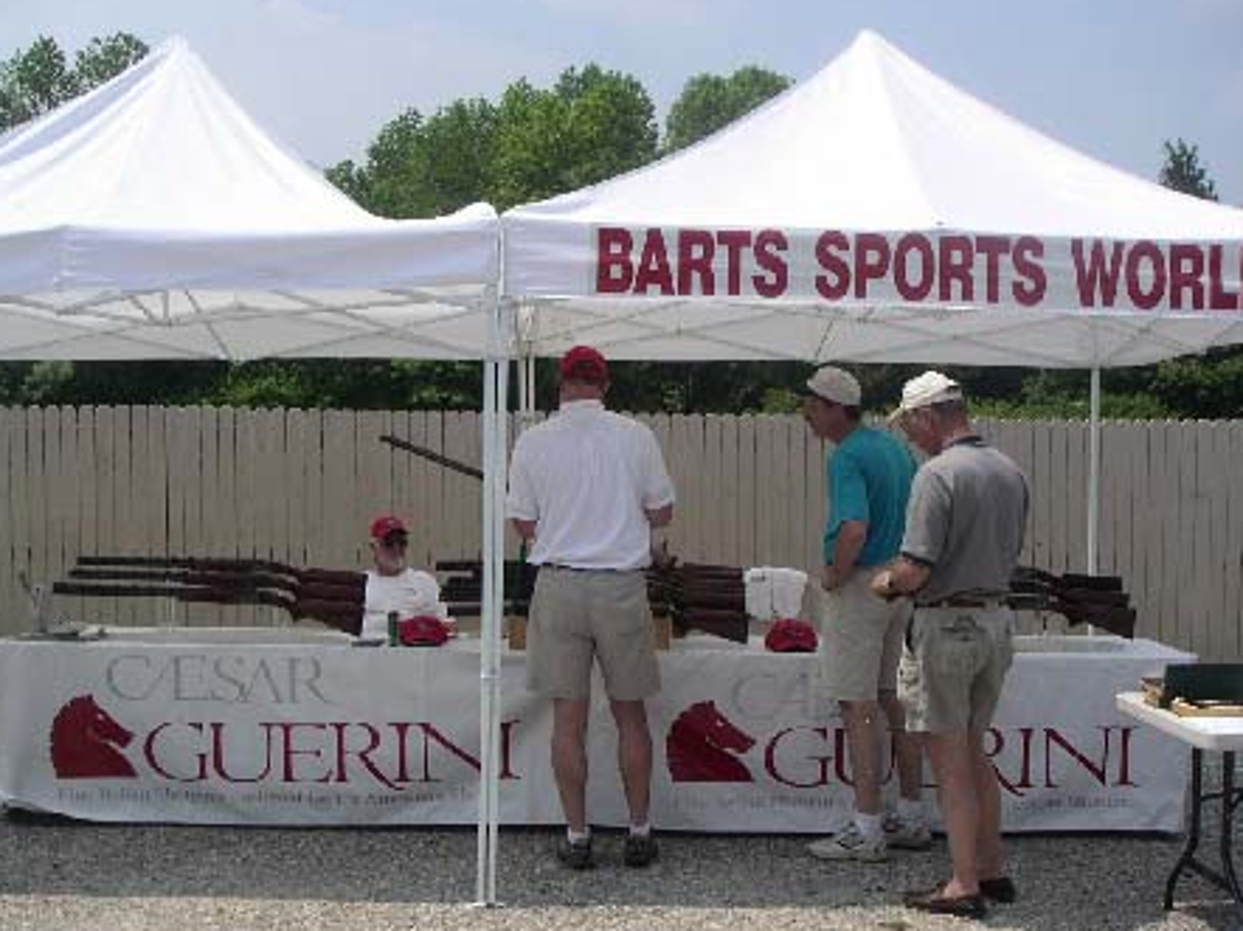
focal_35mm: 43
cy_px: 463
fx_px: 1543
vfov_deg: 33.6
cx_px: 554
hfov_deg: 43.8
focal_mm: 6
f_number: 6.6
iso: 50
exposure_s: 1/250
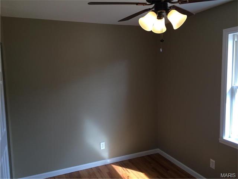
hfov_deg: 61.7
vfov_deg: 48.2
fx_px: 199
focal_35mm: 29
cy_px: 90
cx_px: 119
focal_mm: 4.15
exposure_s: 1/47
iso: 32
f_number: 2.2
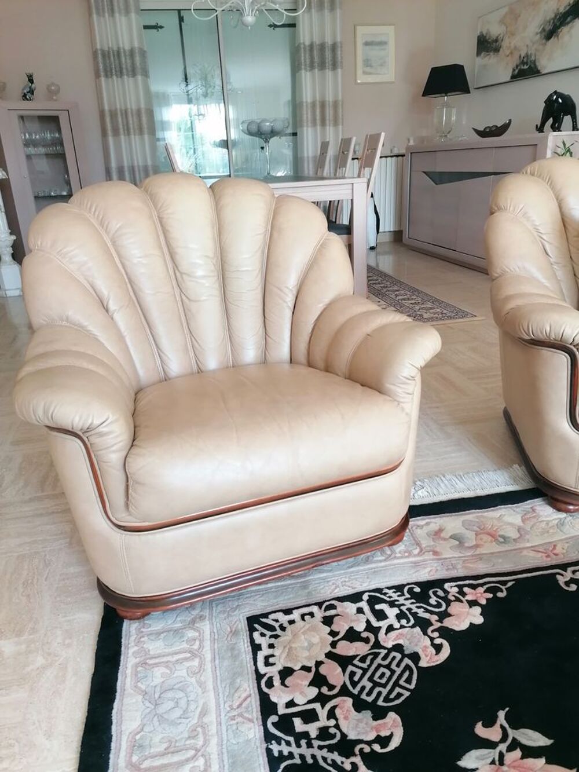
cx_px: 290
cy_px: 386
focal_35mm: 27
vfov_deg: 65.3
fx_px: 602
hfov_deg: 51.4
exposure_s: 1/50
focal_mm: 4.75
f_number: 1.8
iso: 200
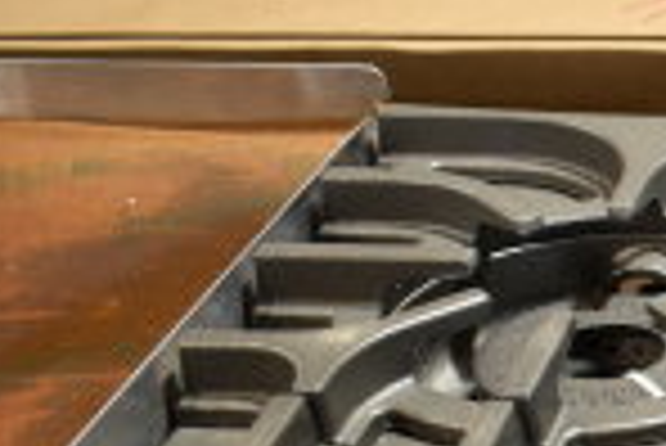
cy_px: 394
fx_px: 2055
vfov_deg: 12.3
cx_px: 1264
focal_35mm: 111
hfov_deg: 15.4
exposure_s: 1/30
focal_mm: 18
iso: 250
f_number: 3.5
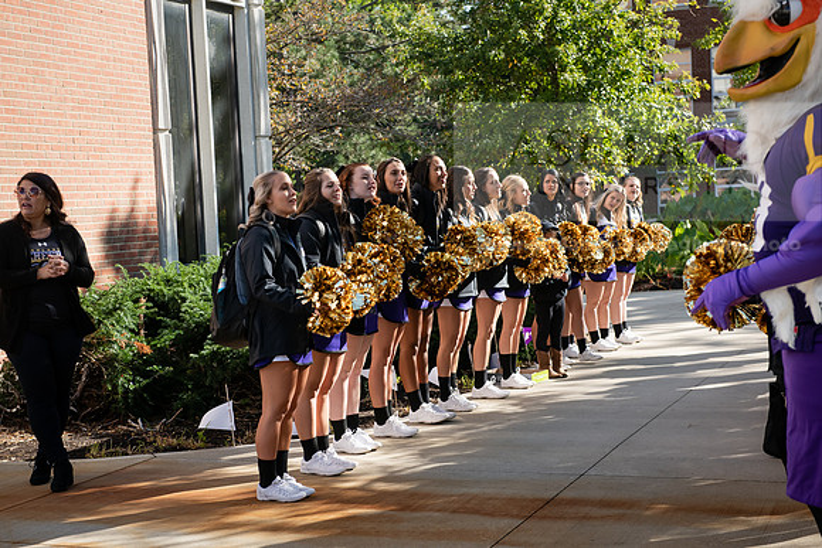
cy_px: 274
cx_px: 411
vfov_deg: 21.9
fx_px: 1416
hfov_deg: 32.4
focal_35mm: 62
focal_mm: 62
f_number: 5.6
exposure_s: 1/640
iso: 400
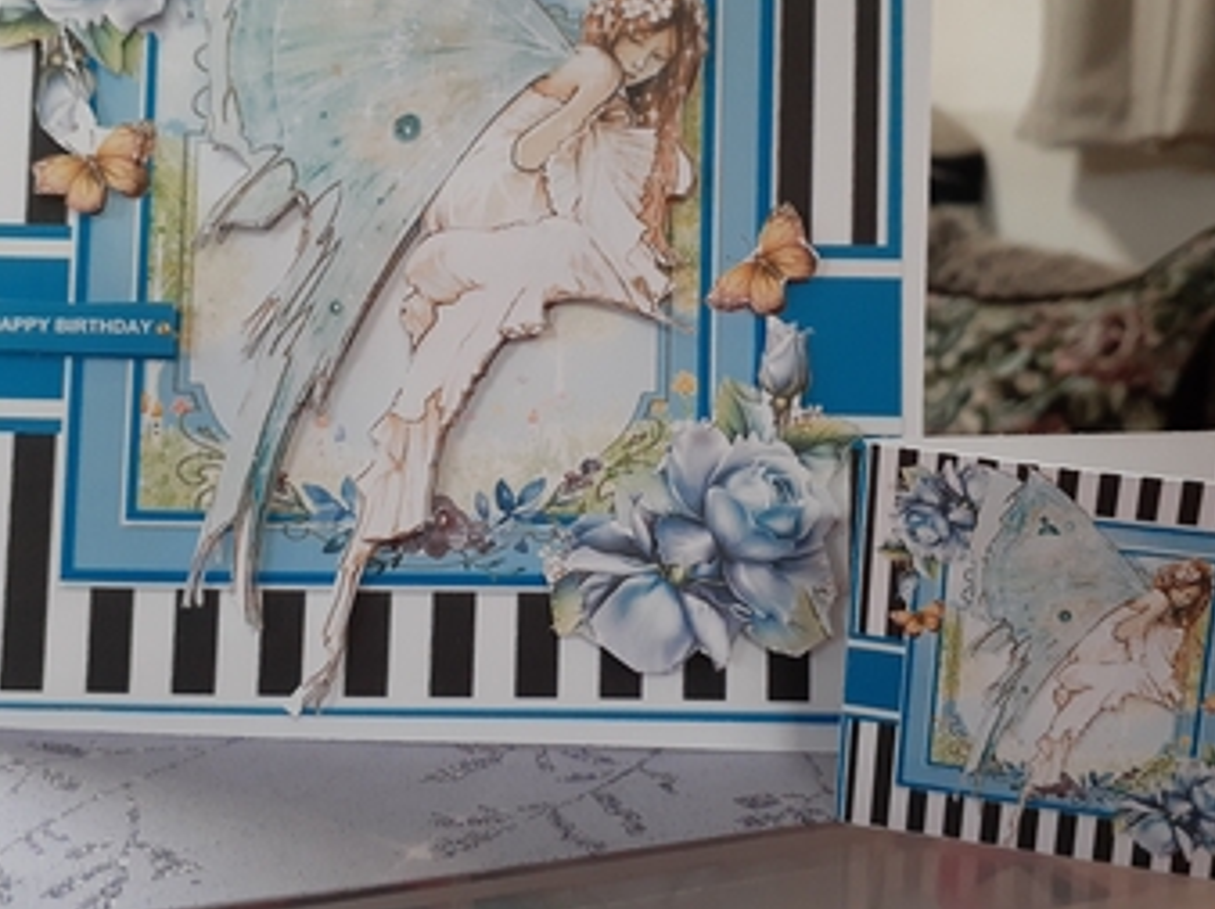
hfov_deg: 51.4
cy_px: 357
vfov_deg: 39.4
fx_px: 1263
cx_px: 590
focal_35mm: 36
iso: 500
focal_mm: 3.6
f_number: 1.9
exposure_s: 1/25
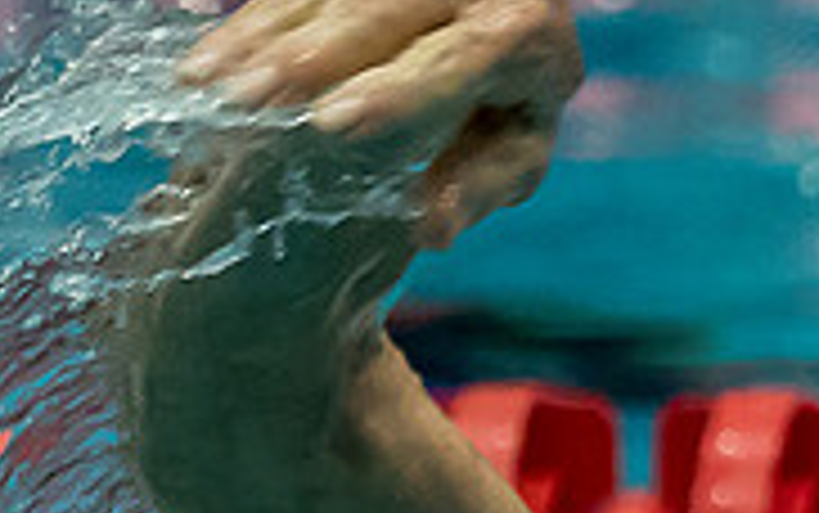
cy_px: 967
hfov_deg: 1.1
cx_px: 1639
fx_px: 44624
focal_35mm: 1998
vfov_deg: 0.7
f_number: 2.8
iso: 2500
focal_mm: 150
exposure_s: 1/1000
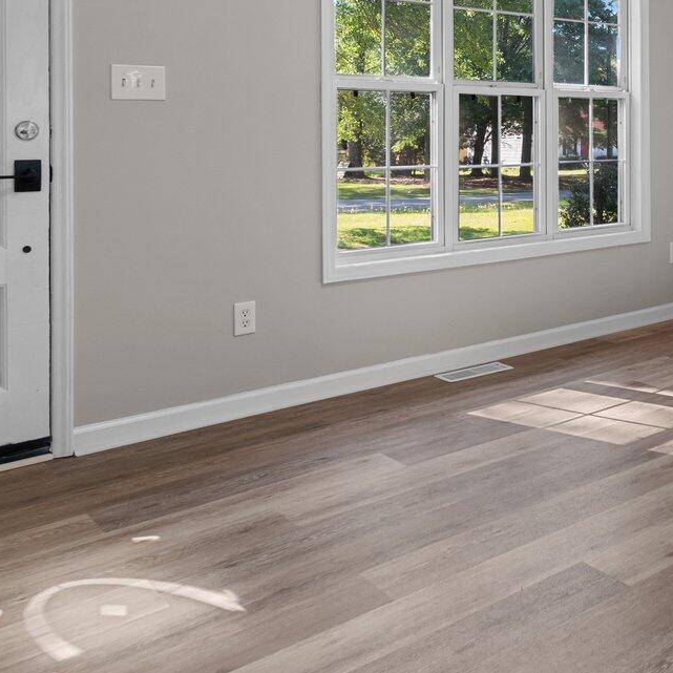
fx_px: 836
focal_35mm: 38
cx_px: 658
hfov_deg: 39.2
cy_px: 153
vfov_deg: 42.3
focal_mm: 14
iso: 400
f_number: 5.6
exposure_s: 1/10
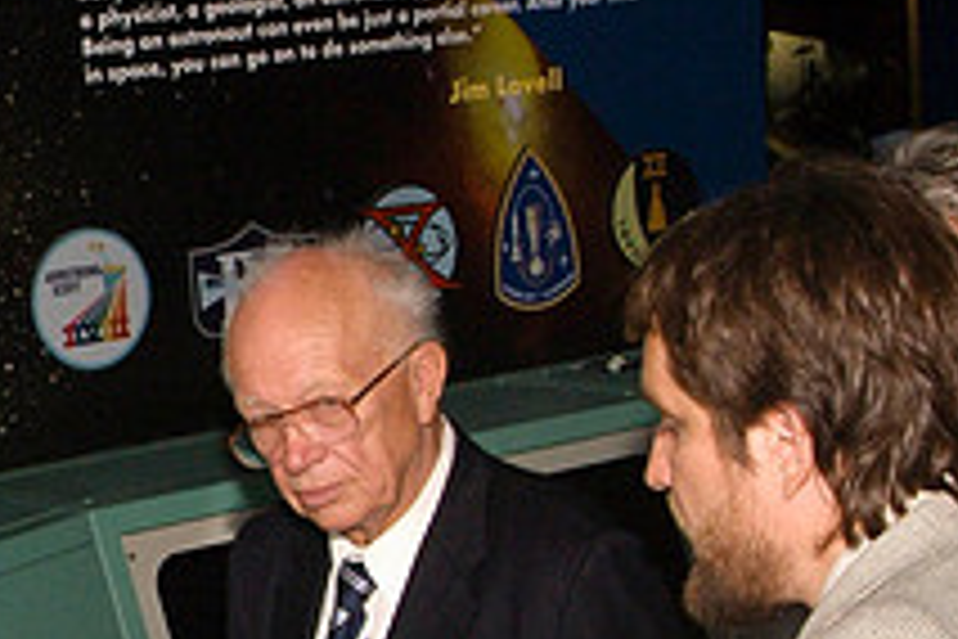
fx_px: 2608
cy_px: 835
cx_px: 22
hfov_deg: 20.2
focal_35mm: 98
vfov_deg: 13.5
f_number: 16
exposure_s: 1/125
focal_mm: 24
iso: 1600
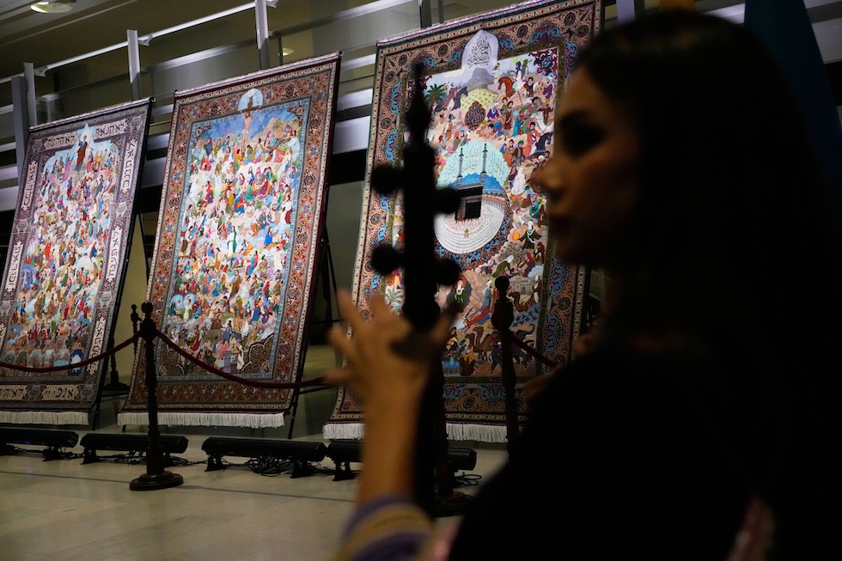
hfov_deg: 47.4
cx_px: 421
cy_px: 280
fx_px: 959
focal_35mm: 41
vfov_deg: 32.6
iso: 6400
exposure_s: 1/500
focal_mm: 41
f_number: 4
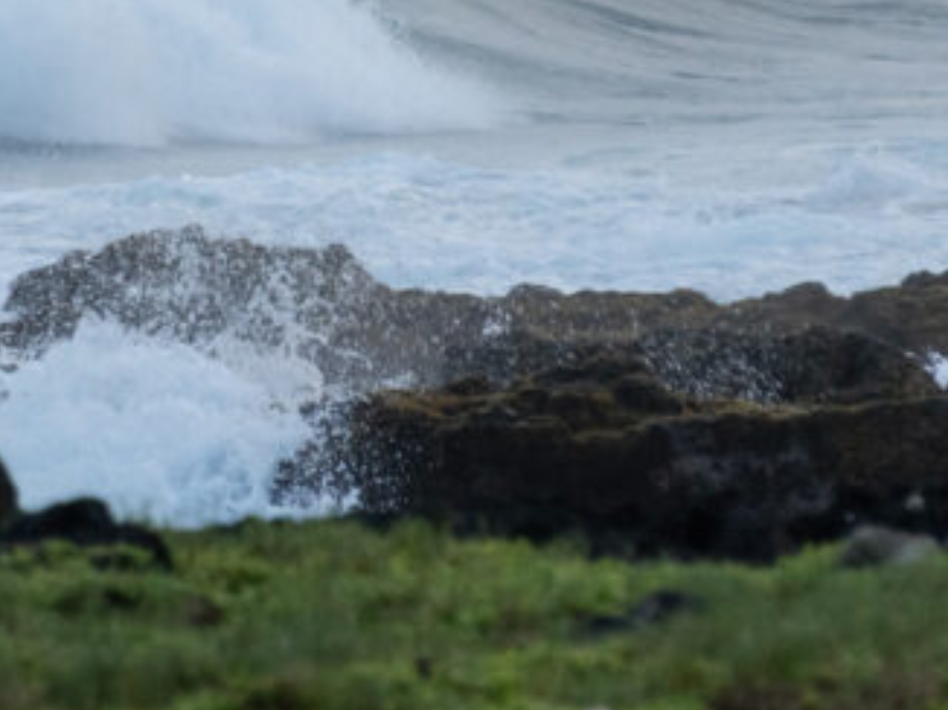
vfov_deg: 2.0
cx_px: 297
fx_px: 19868
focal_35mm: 726
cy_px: -220
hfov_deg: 2.7
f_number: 6
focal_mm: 160
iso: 640
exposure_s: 1/160
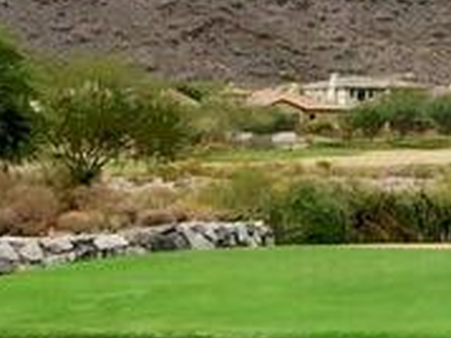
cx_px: 889
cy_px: 48
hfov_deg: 7.6
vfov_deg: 6.0
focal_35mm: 249
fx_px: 3242
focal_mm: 20
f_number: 8
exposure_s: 1/250
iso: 200
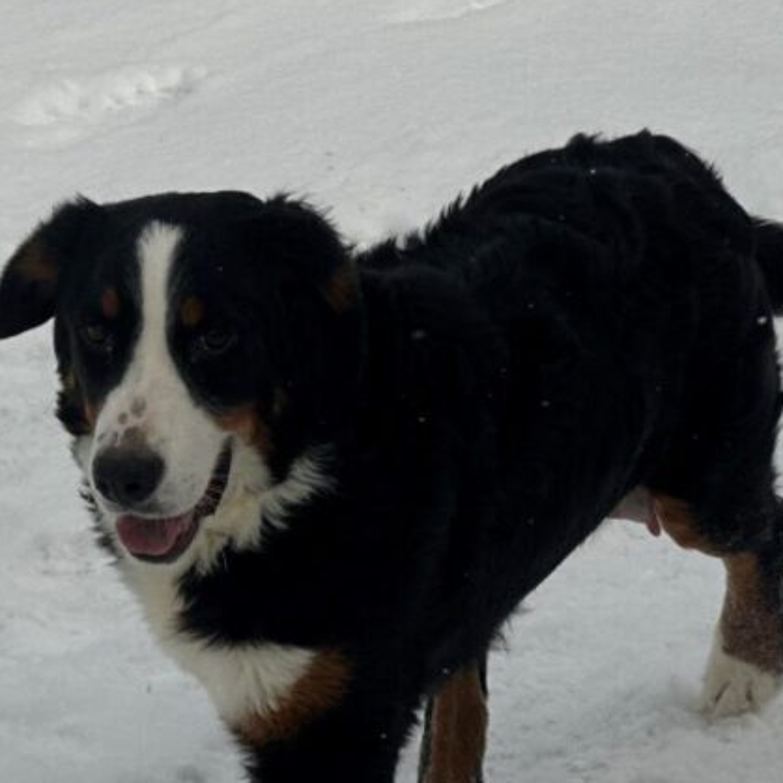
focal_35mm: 130
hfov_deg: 13.4
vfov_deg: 13.4
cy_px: 491
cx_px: 417
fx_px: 3327
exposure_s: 1/1597
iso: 32
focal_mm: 9
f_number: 2.8
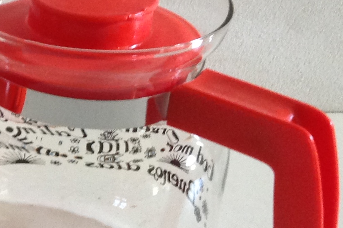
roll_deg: -0.2
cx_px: -126
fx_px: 1105
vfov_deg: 11.8
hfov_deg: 16.5
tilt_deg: -29.4
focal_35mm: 116
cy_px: 135
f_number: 2.4
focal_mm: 4.28
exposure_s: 1/15
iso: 160
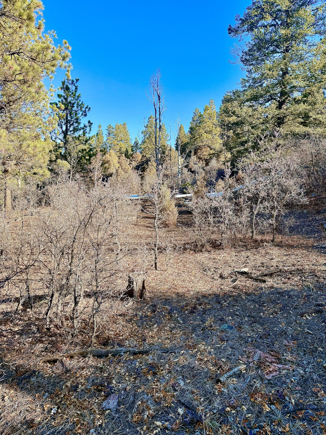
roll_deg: -2.3
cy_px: 218
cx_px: 163
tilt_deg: +1.2
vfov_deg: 71.6
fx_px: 301
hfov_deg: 56.8
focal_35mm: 24
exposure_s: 1/1337
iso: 80
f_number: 1.78
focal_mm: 6.76
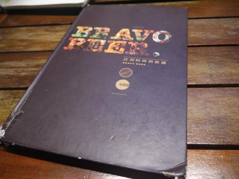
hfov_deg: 63.4
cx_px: 120
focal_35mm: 28
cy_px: 90
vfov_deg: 49.7
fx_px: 193
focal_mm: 14
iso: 1600
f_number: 3.5
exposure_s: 1/25
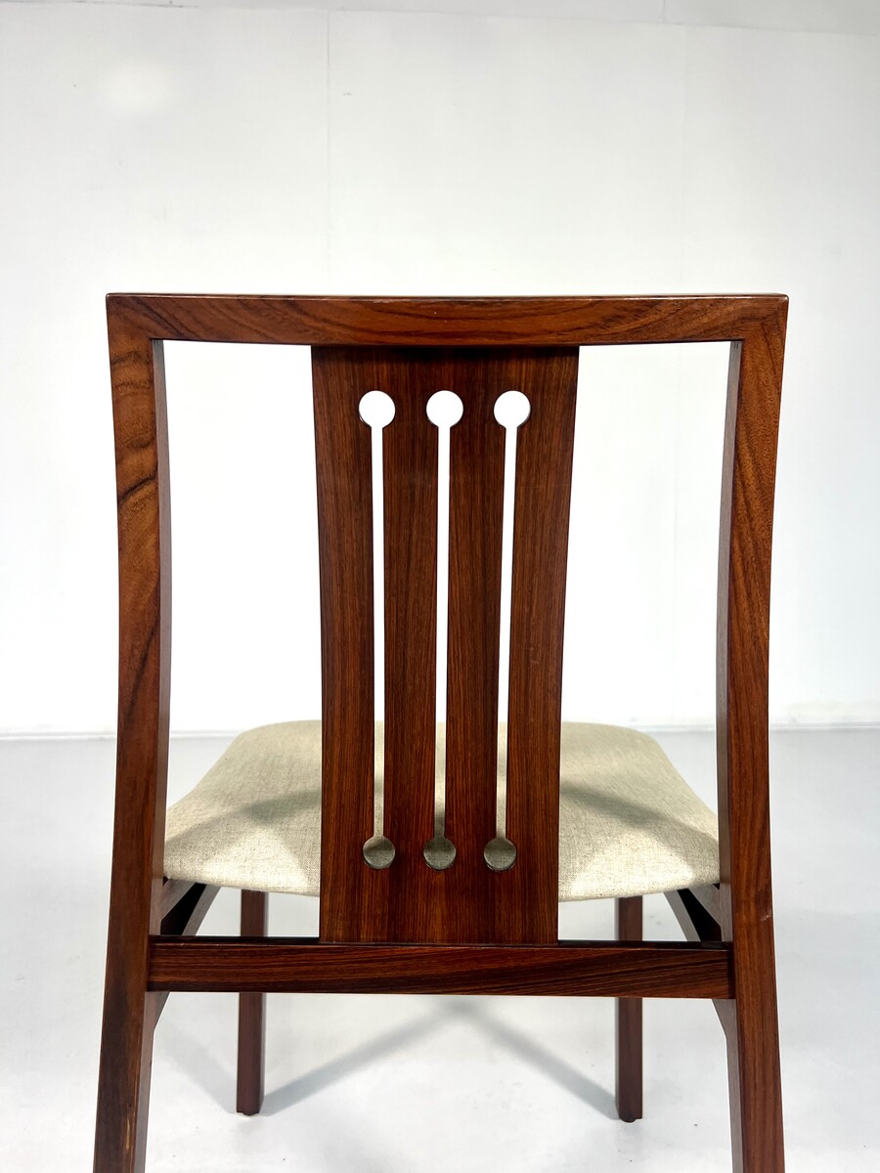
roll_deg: +1.1
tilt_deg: -2.6
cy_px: 586
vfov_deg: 67.3
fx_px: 881
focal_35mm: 26
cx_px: 440
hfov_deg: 53.1
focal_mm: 5.7
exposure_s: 1/121
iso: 100
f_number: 1.5
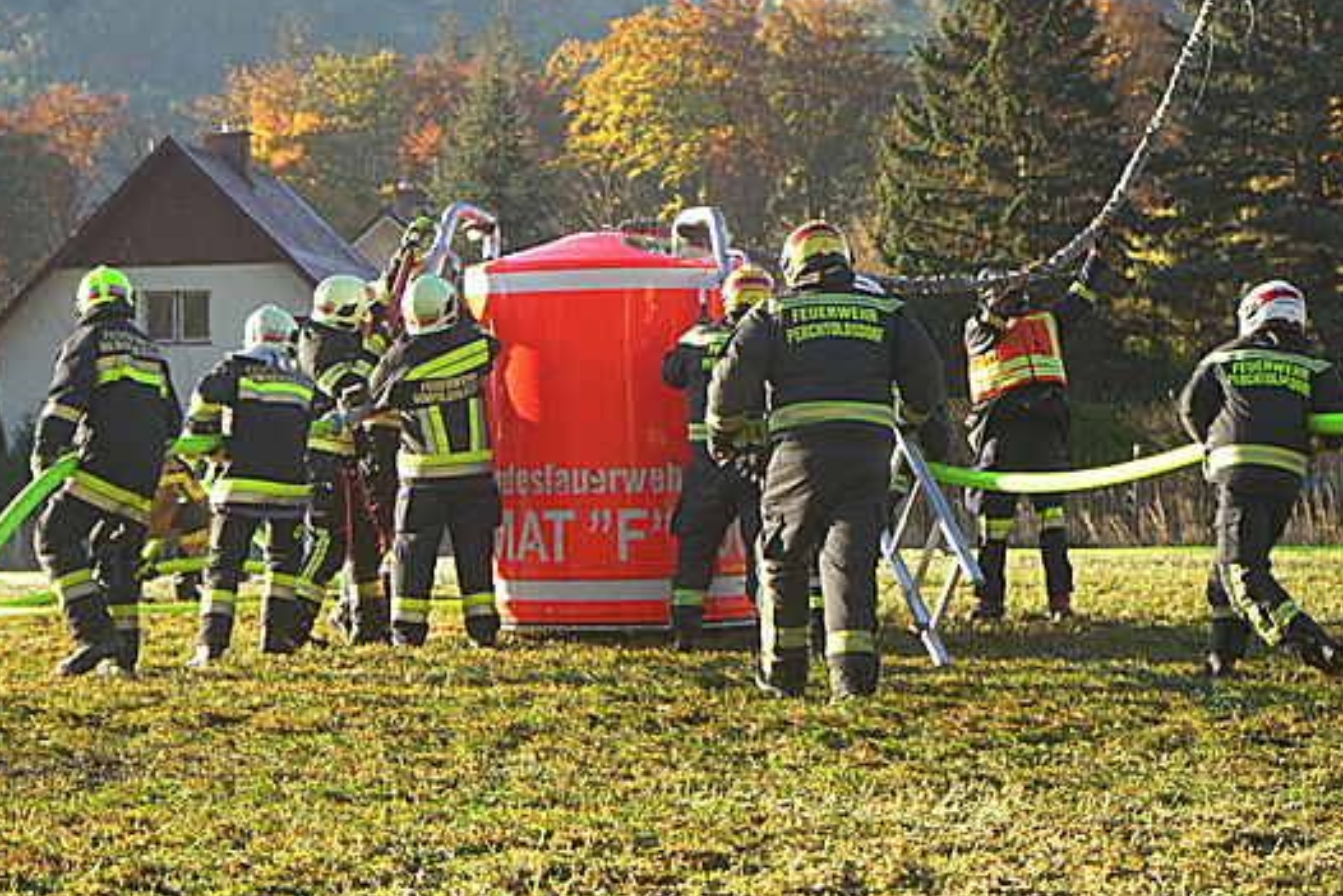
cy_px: 415
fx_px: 3060
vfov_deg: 16.7
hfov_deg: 24.8
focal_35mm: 82
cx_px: 631
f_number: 5.6
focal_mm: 70
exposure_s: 1/1000
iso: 640
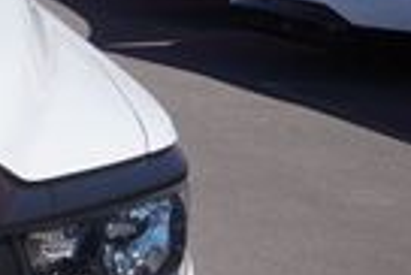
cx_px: -544
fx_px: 1611
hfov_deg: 12.0
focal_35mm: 141
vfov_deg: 9.7
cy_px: 257
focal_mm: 20
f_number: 11
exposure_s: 1/250
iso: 100
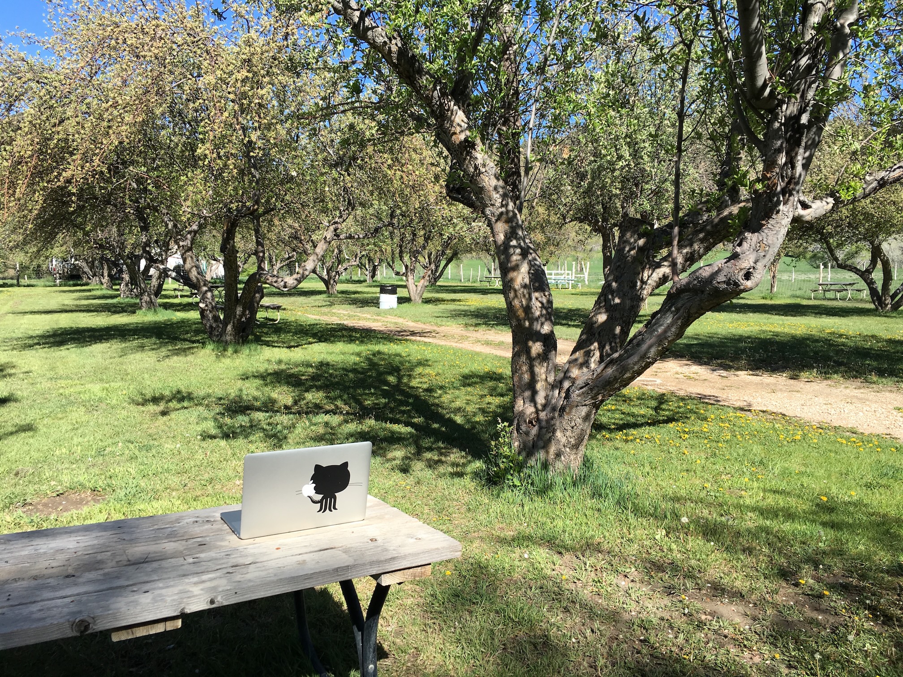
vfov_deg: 48.2
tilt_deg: -4.3
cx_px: 452
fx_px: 756
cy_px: 338
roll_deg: -1.5
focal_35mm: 29
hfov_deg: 61.7
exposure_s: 1/874
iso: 25
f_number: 2.2
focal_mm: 4.15
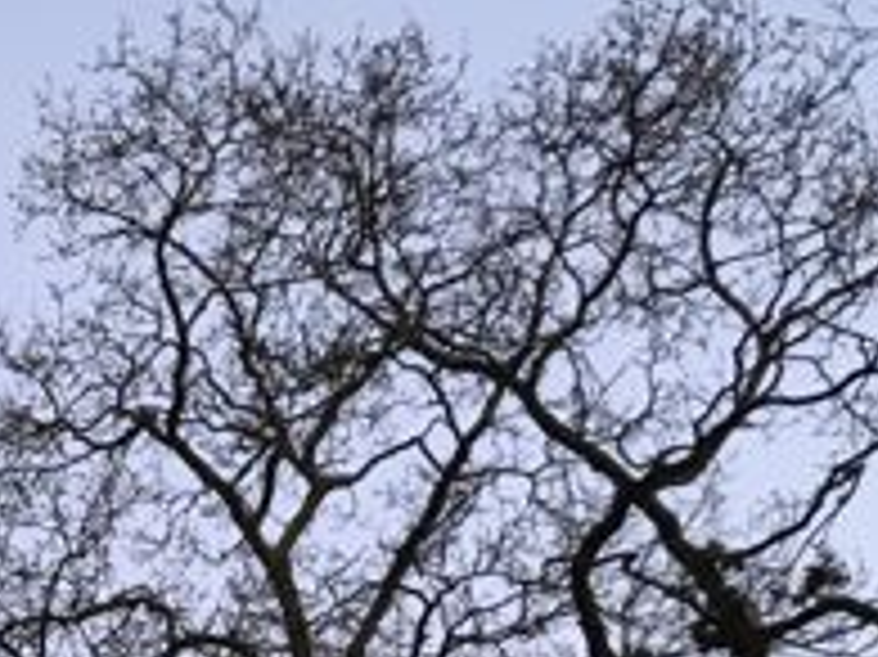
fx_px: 2332
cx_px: -392
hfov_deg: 19.0
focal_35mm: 92
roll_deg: +2.2
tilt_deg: +24.5
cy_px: 1071
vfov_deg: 14.6
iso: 40
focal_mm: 3.99
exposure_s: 1/17
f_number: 1.8
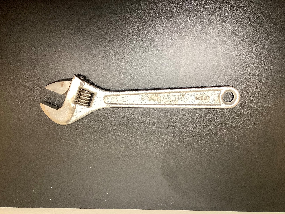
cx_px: 142
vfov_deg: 45.4
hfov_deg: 58.4
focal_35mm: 31
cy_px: 107
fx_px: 255
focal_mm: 3.3
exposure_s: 1/60
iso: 100
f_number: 2.4
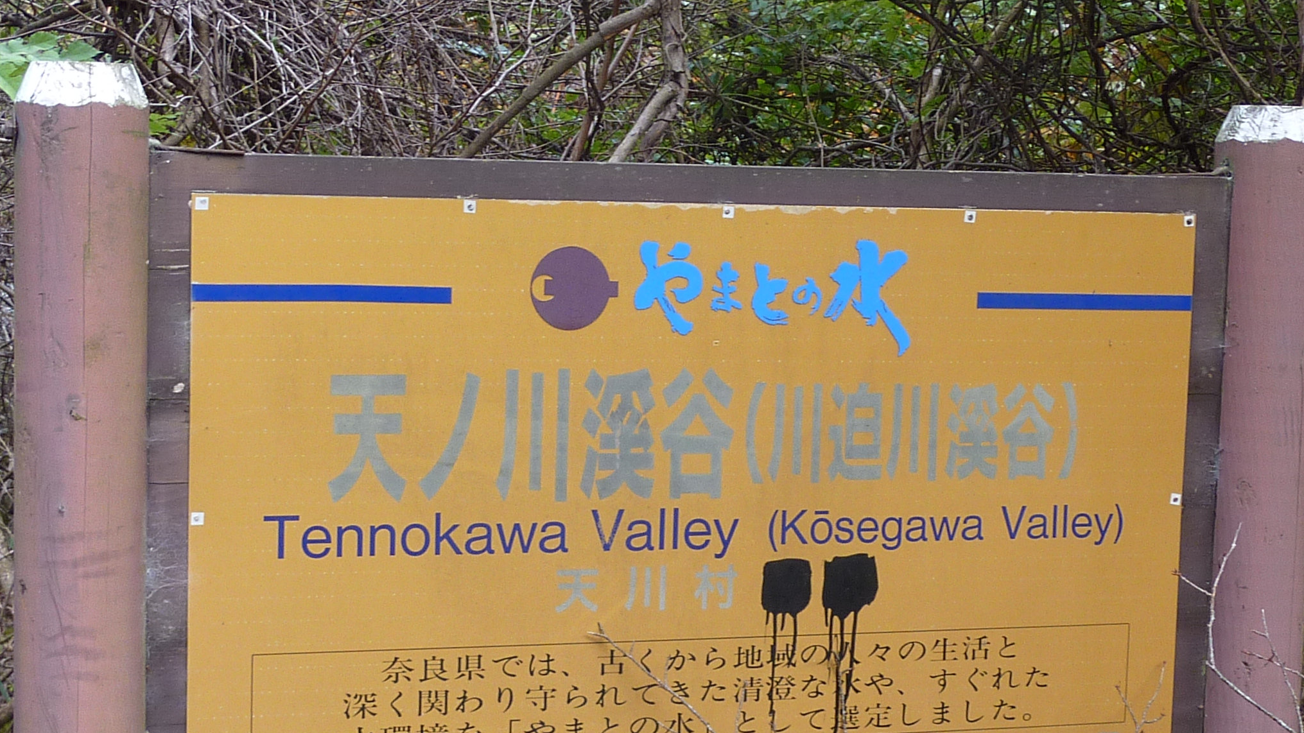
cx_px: 652
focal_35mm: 78
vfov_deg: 15.5
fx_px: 2697
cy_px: 427
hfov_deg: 27.2
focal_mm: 6.5
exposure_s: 1/30
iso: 80
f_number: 3.6
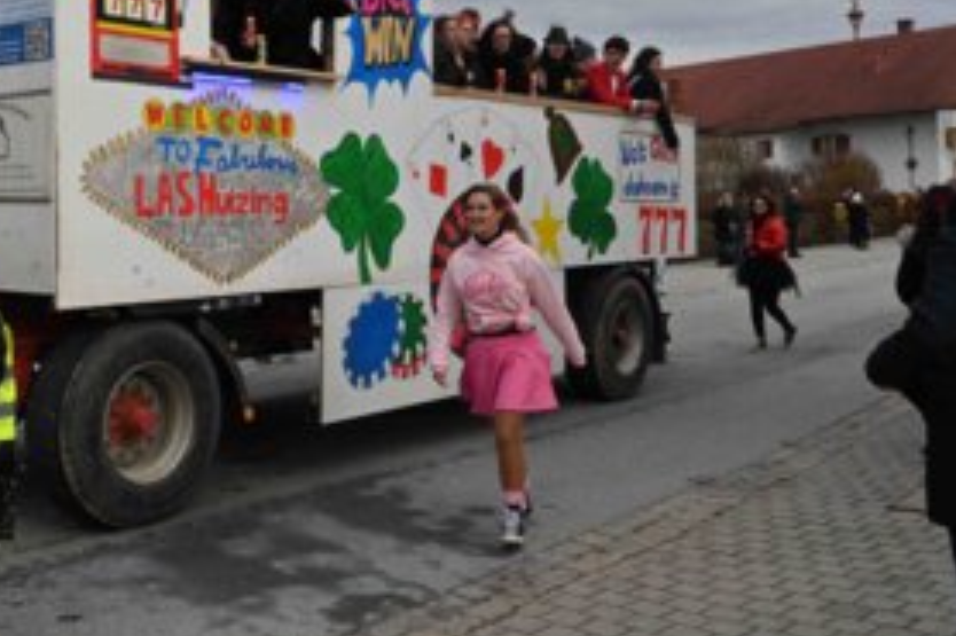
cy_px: 210
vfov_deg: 28.6
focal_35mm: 47
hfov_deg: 41.5
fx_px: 1240
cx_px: 303
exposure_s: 1/1000
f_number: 16
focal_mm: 32.5
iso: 2500
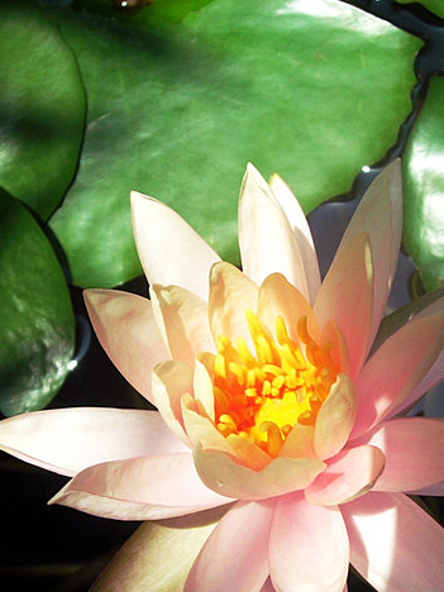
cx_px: 326
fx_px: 1112
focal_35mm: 65
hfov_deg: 22.4
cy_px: 379
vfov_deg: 29.7
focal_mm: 7.8
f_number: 4.8
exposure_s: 1/482
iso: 64
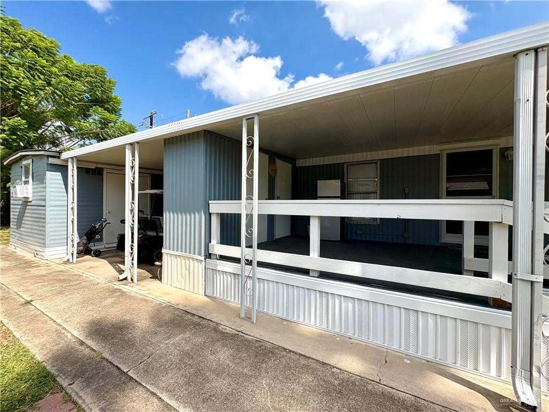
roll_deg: +0.1
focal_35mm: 14
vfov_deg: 85.7
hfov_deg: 102.1
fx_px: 222
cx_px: 274
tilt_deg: -0.4
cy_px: 206
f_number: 2.2
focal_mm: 2.22
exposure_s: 1/1299
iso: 50
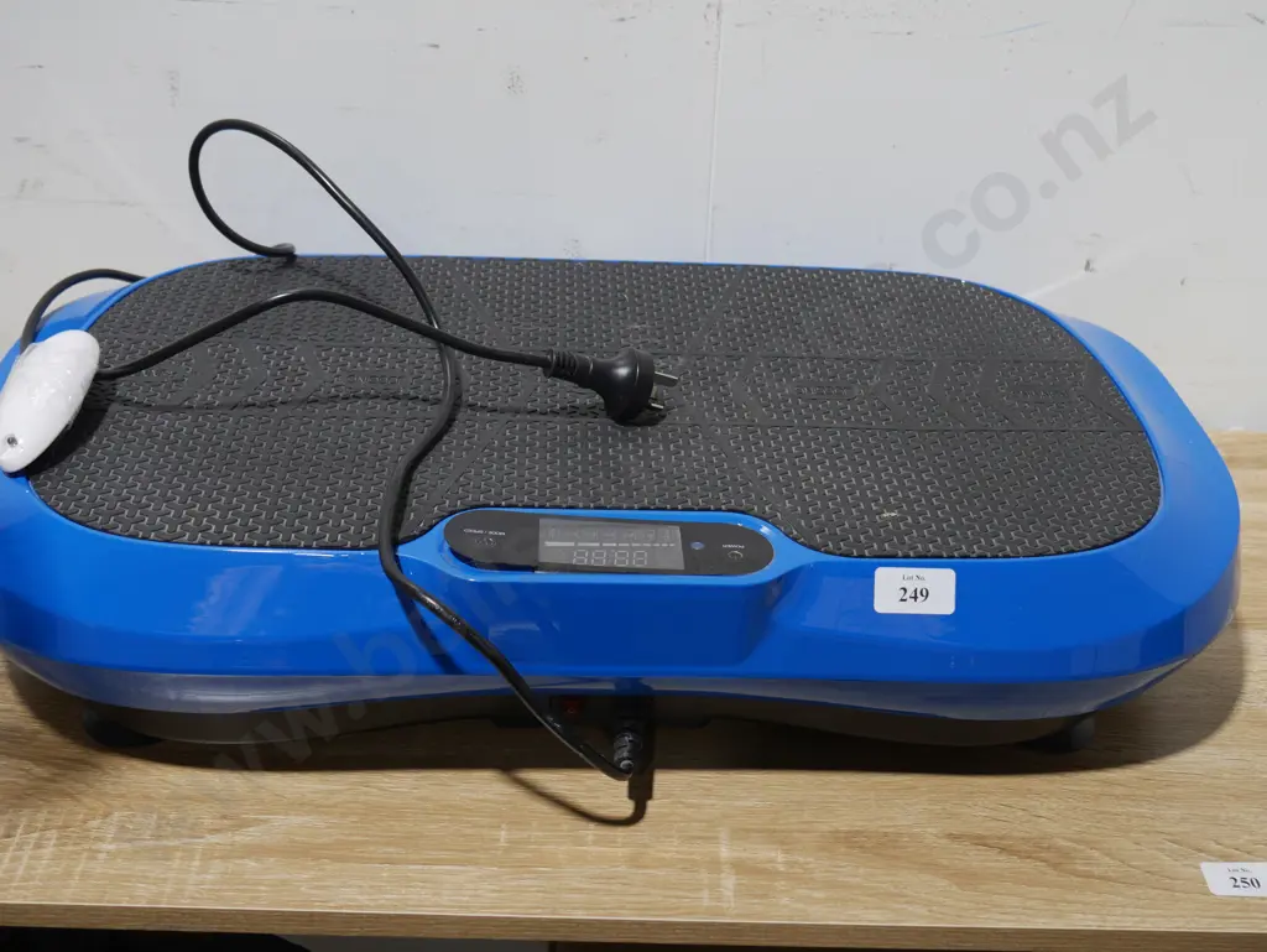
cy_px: 476
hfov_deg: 44.8
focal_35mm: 42
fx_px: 1538
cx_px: 634
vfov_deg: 34.4
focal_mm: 21
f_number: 4.6
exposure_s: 1/60
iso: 250
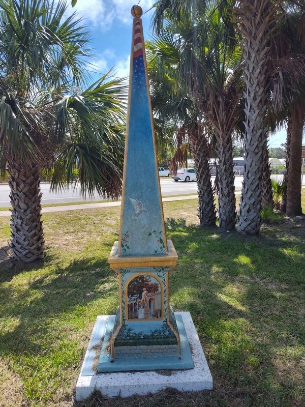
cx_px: 152
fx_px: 270
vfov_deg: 73.9
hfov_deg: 58.9
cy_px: 204
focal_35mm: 23
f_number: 1.8
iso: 100
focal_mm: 5.56
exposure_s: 1/1089
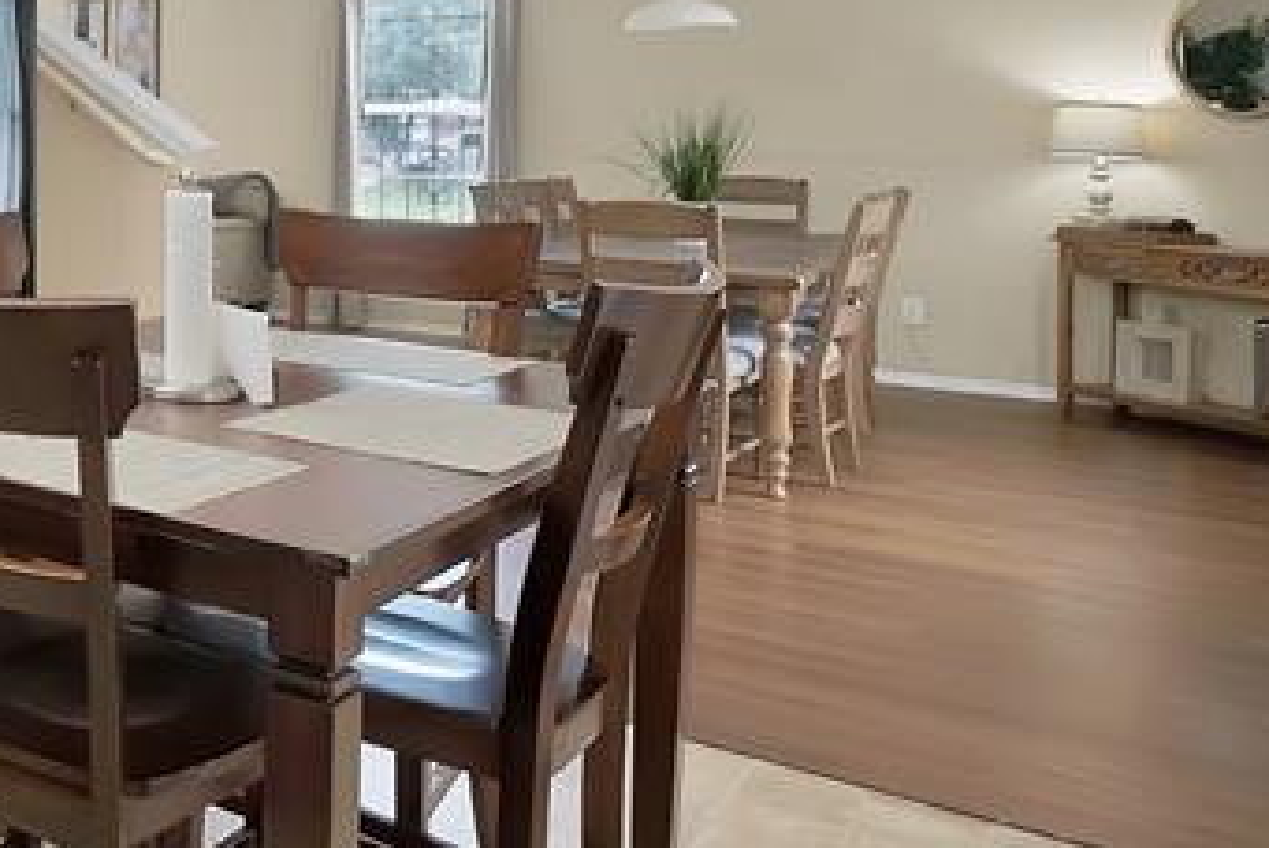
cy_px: 100
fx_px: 1376
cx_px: -376
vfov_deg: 32.7
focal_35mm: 39
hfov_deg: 34.8
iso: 640
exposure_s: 1/6
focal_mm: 13
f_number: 9
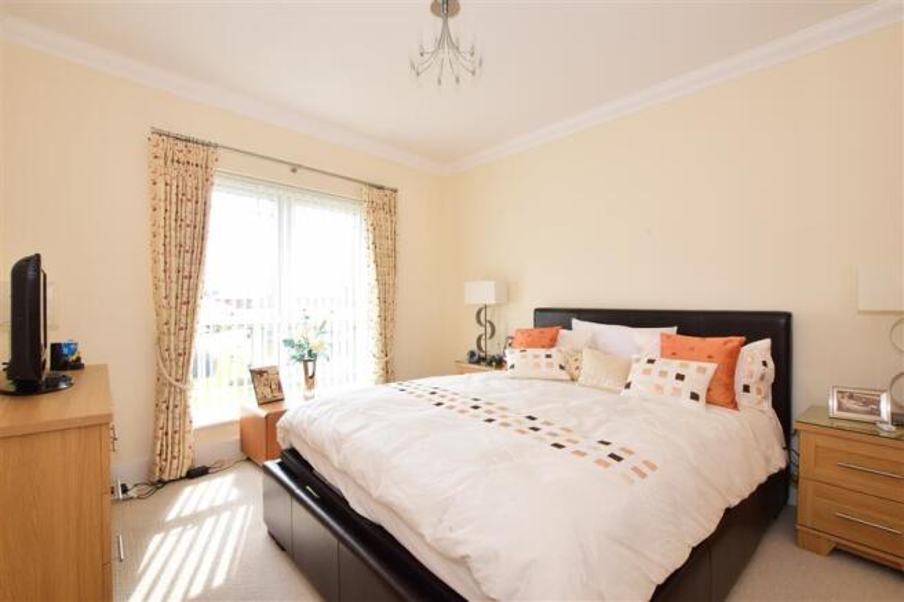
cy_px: 301
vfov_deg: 77.3
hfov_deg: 100.4
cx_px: 452
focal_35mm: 15
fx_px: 377
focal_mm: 10
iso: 400
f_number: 22
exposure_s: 1/20
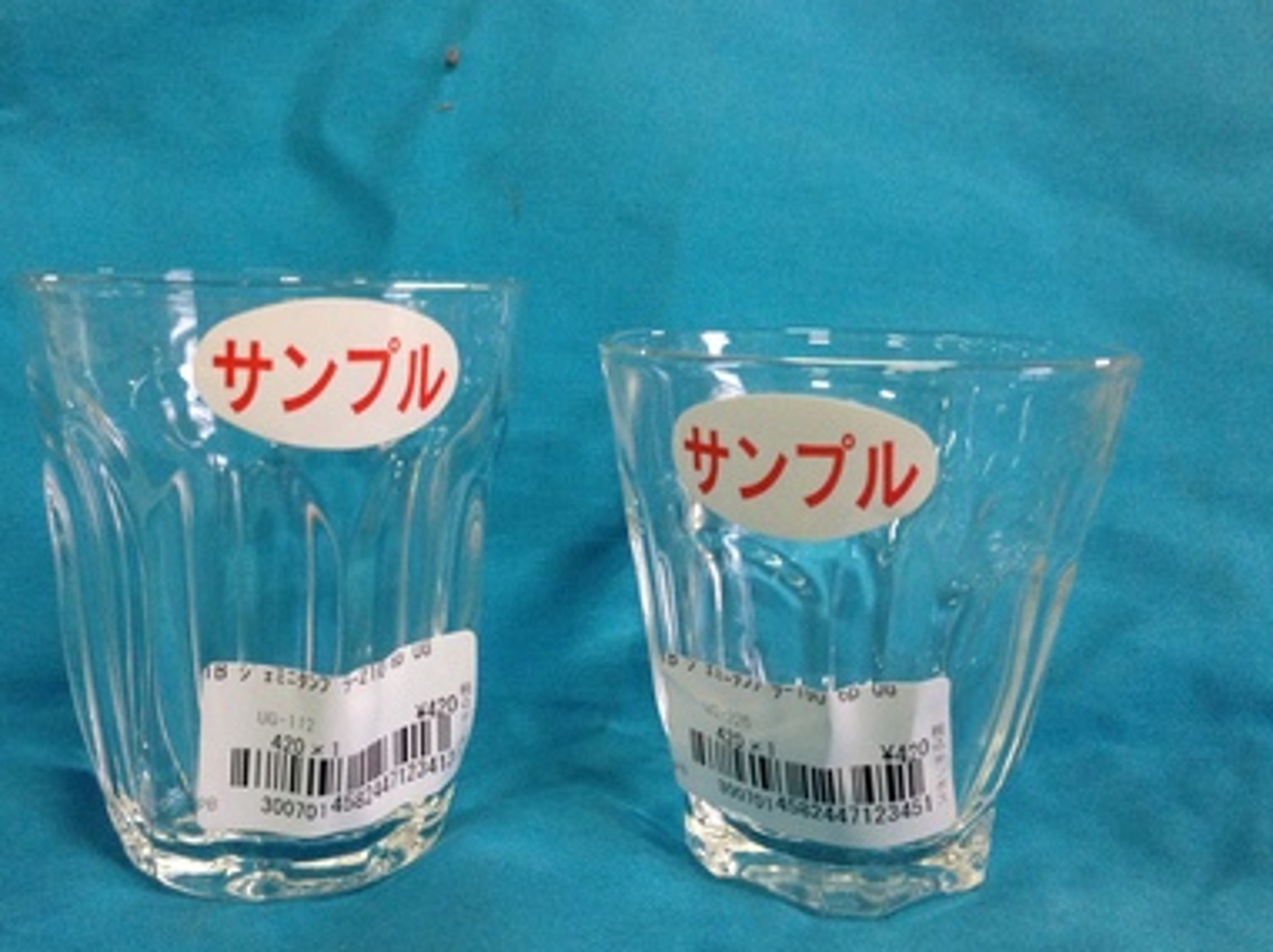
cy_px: 473
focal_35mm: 39
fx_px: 1433
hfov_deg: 47.8
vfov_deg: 36.8
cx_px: 558
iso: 320
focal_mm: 4.13
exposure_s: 1/20
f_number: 2.4
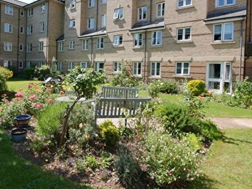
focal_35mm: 24
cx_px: 104
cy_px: 73
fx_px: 175
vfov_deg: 56.3
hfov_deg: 71.0
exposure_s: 1/250
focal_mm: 8
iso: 200
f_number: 6.3
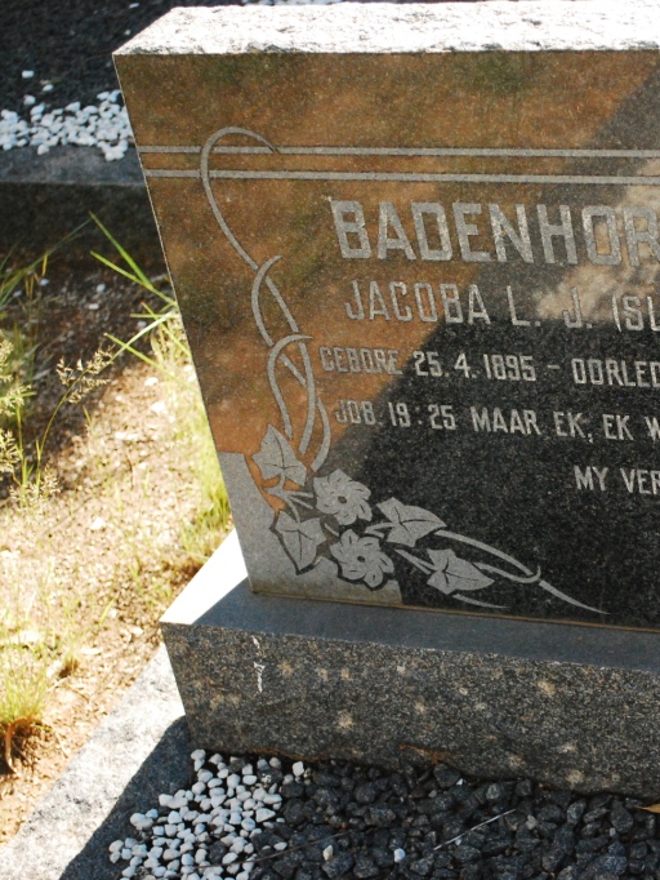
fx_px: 1982
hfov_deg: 18.6
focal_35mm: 78
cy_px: 439
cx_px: 576
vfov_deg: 25.0
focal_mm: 36
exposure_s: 1/1600
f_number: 5.3
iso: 1600
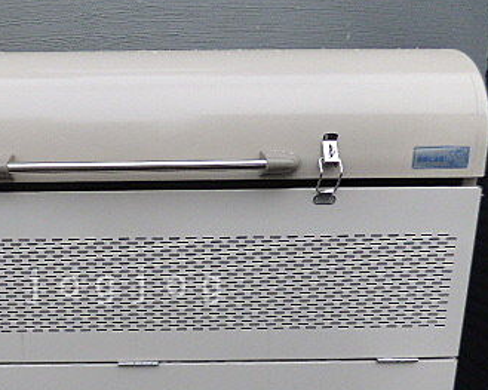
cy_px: 286
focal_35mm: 38
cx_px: 128
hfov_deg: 46.4
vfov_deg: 38.3
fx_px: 549
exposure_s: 1/250
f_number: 2.8
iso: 320
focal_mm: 3.58
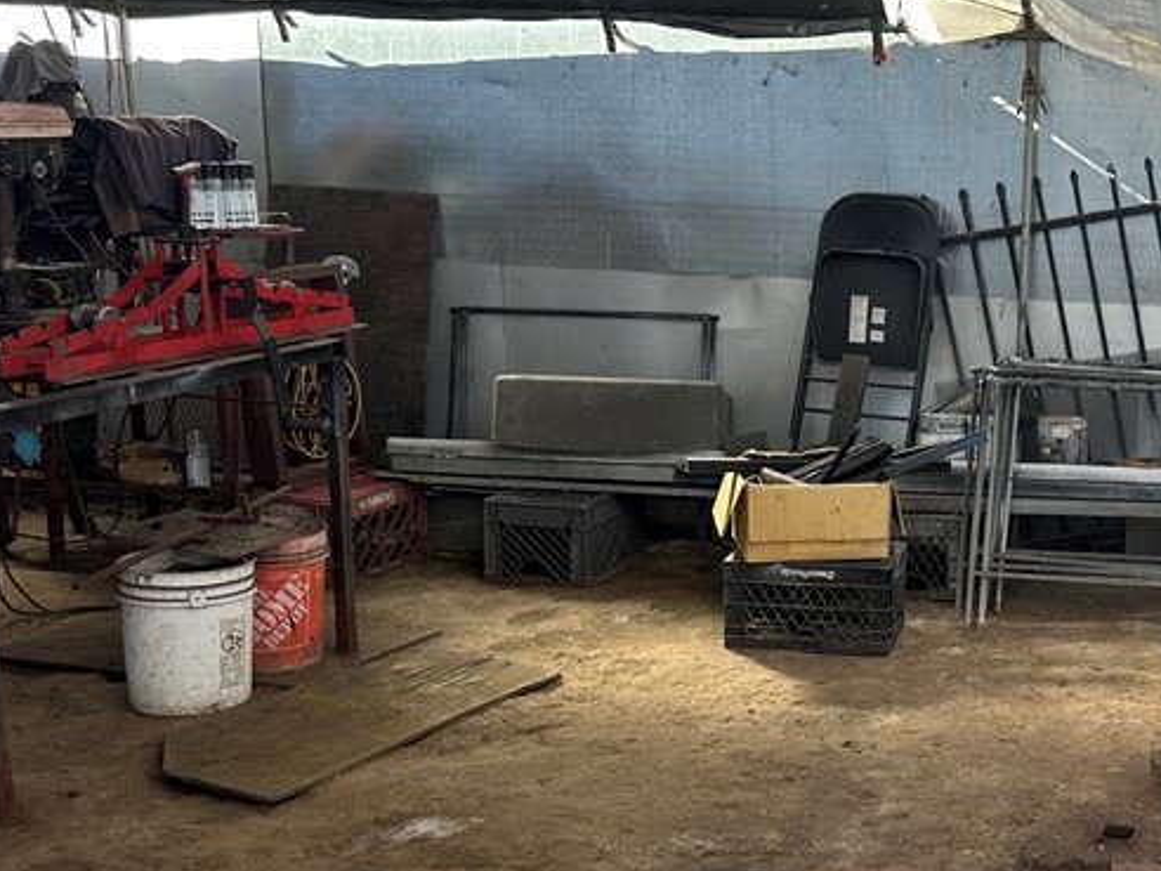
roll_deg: -1.1
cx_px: 1182
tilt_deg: -10.9
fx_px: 1677
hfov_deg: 34.5
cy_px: 477
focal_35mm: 50
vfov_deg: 29.1
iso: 80
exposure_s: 1/477
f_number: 1.78
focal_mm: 6.86
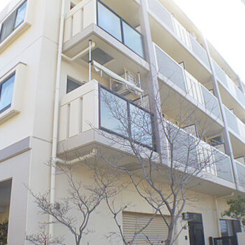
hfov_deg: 32.7
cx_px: 106
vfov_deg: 32.8
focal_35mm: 52
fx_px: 416
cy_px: 108
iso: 100
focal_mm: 5.7
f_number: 2.9
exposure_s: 1/250
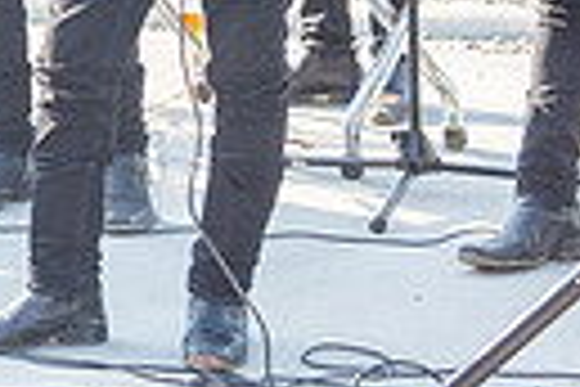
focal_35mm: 216
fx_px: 3480
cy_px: -331
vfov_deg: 6.2
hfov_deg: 9.0
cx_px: -526
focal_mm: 48
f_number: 5.6
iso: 200
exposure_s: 1/160
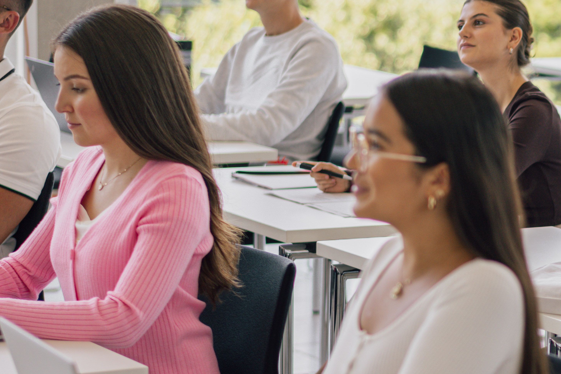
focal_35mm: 163
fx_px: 2540
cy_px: 296
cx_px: 682
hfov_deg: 12.3
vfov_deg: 8.4
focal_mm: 55
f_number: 2
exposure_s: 1/400
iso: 100
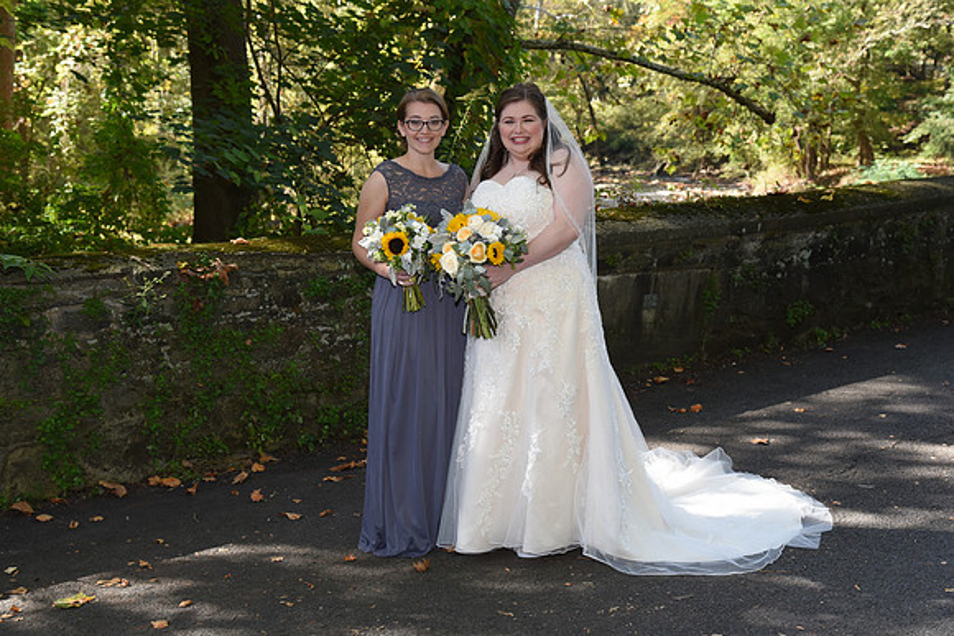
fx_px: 1378
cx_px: 477
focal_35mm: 52
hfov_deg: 38.2
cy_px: 318
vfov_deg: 26.0
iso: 640
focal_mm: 52
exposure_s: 1/200
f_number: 6.3
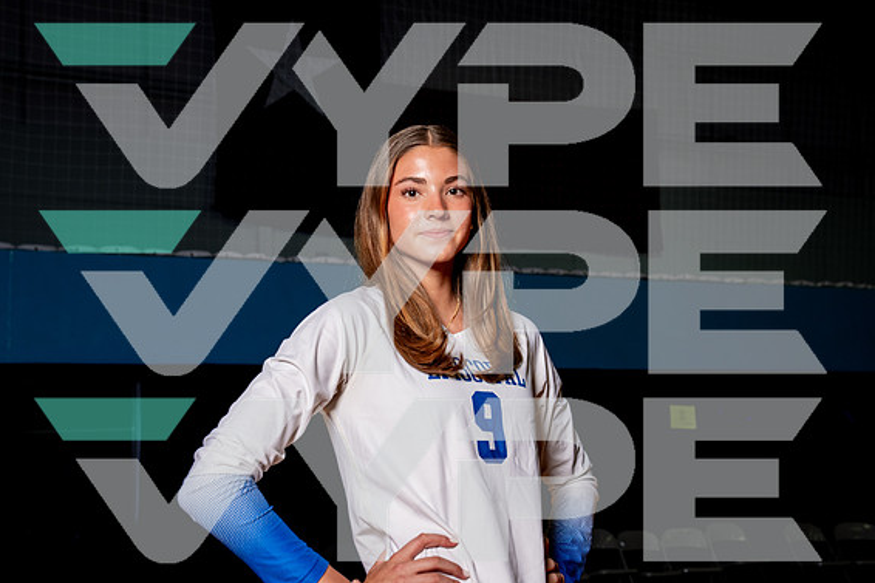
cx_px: 433
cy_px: 293
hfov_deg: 38.2
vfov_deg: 26.0
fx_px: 1263
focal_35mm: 52
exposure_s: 1/200
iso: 250
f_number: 5.6
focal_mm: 49
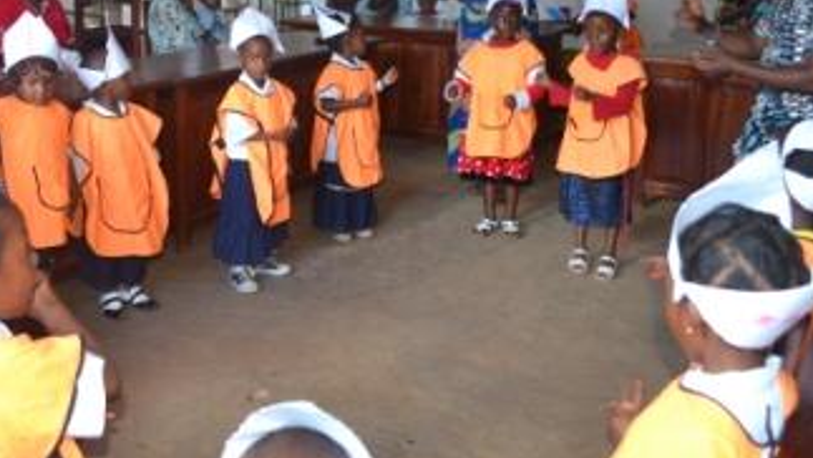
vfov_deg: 24.6
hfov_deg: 42.6
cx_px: 317
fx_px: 1035
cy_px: 92
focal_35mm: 48
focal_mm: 22
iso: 900
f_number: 3.8
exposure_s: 1/60
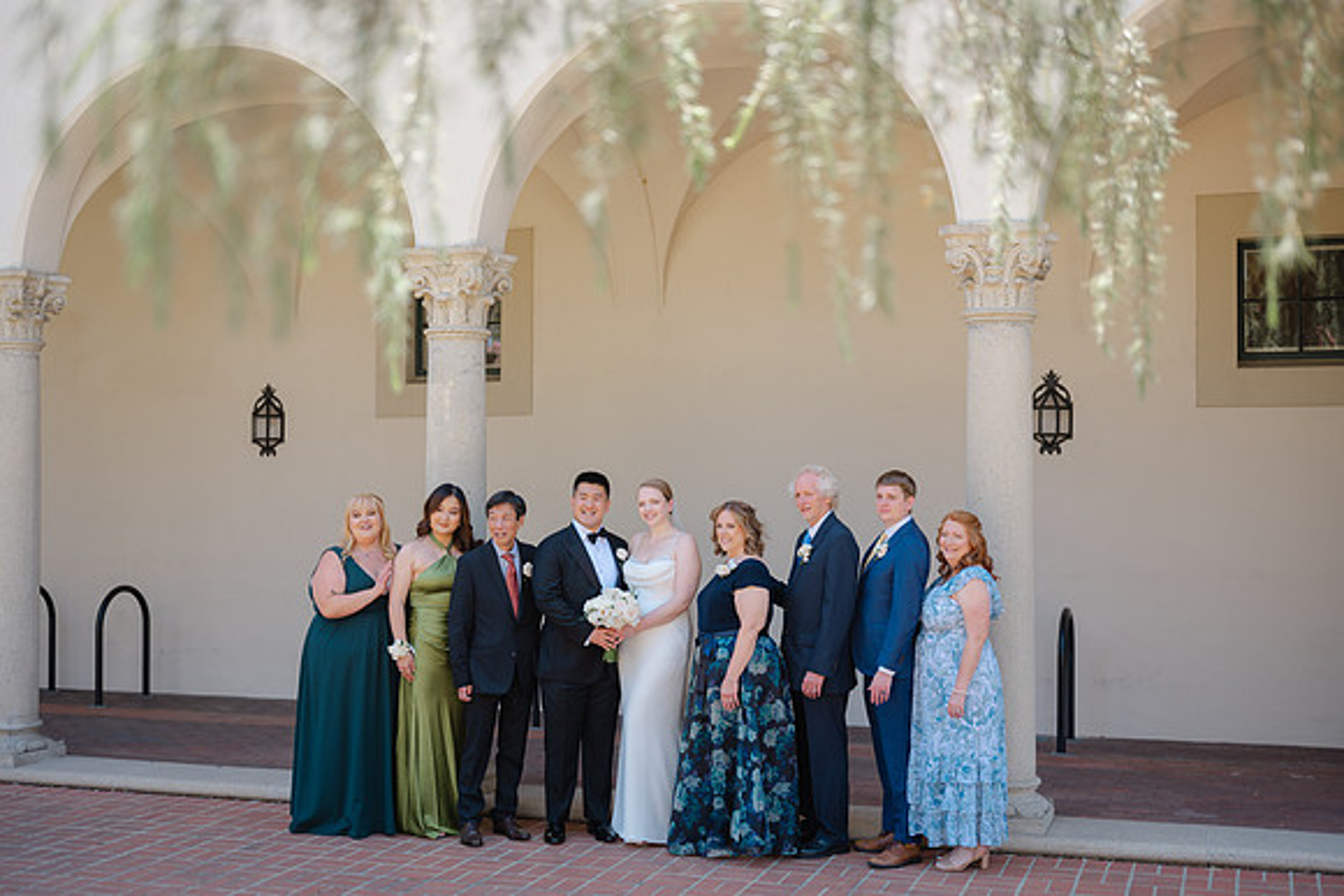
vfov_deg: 29.4
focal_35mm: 46
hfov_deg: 42.9
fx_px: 1709
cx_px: 672
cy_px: 448
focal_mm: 55
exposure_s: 1/350
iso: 80
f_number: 1.7
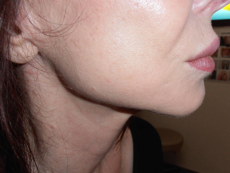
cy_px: 86
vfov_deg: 38.7
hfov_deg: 50.1
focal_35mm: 37
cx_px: 115
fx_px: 246
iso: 125
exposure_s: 1/40
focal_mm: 6.61
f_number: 3.9
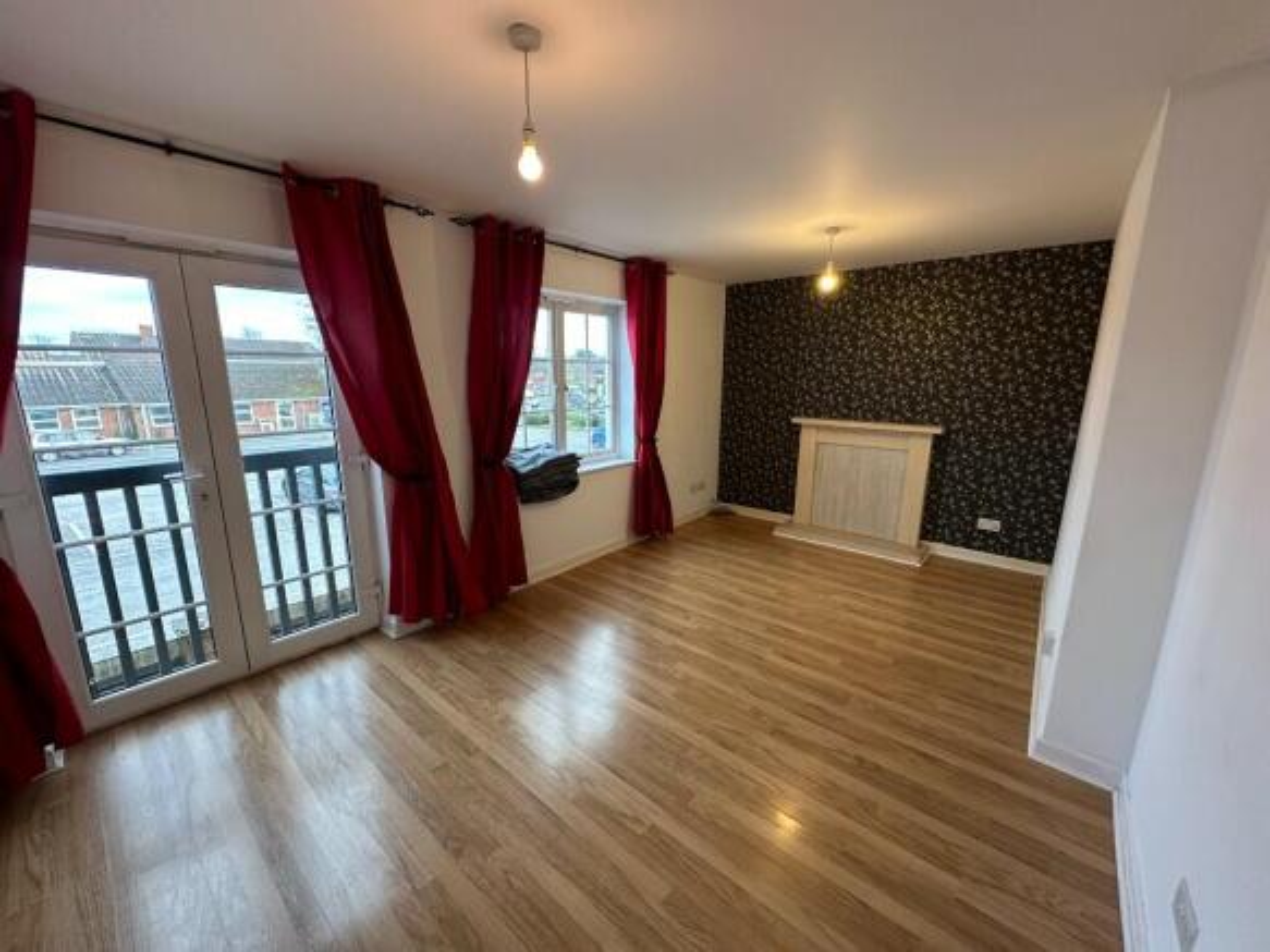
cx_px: 635
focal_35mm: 14
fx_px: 514
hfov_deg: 102.1
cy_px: 476
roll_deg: -0.2
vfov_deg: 85.7
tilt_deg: -11.5
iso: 200
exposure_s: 1/50
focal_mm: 2.22
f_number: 2.2
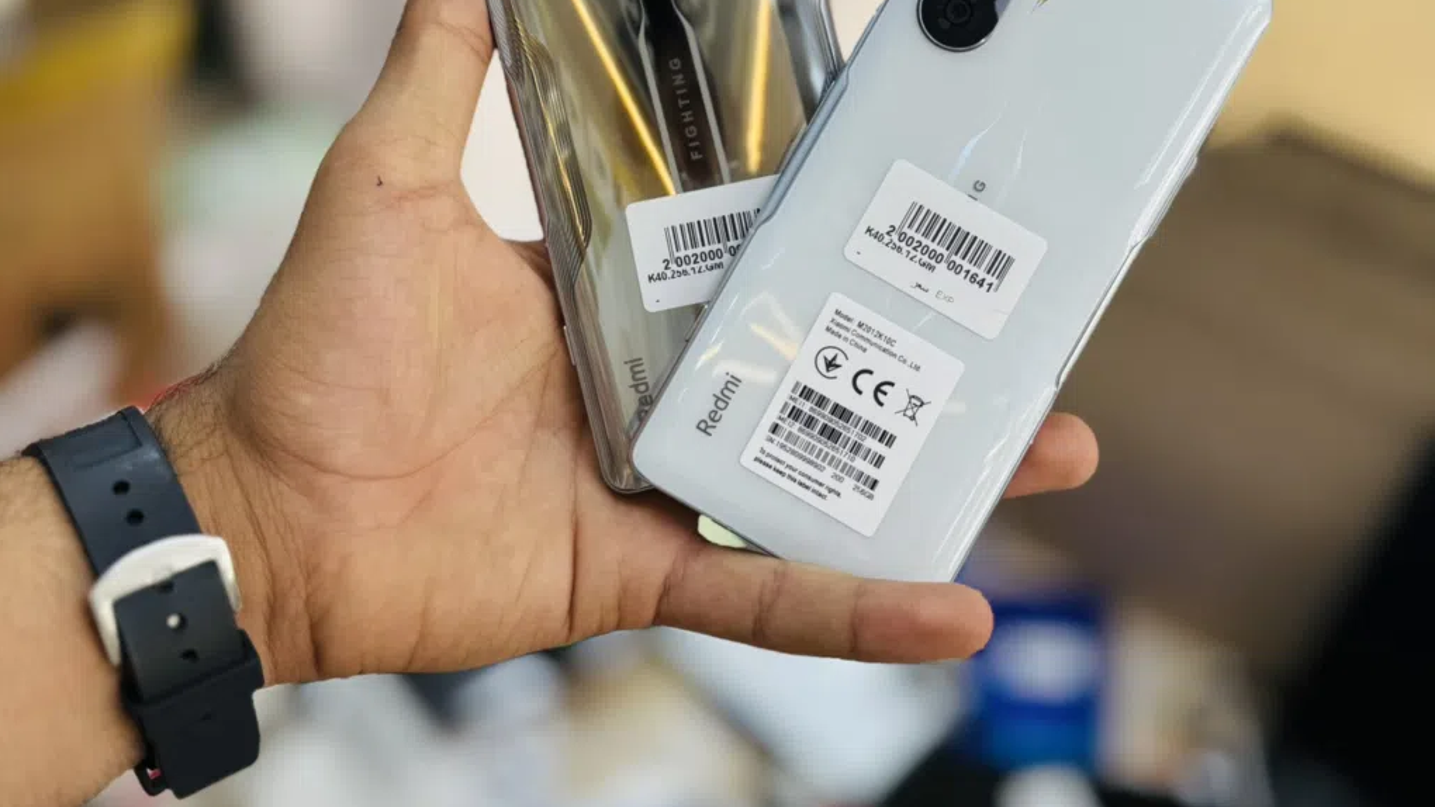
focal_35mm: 35
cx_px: 718
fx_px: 1332
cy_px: 217
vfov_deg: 33.2
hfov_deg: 56.6
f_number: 1.78
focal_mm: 6.76
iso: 80
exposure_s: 1/621
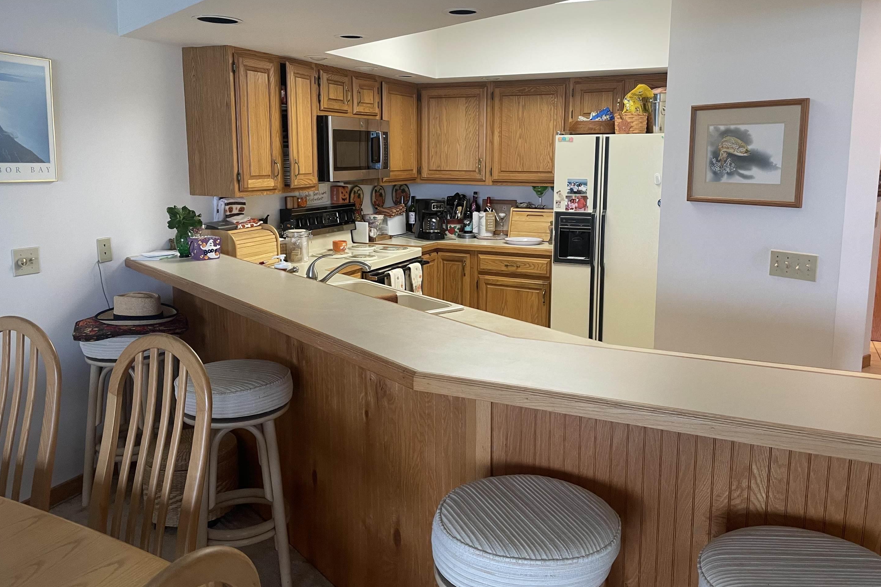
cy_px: 269
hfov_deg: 63.7
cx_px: 446
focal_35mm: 29
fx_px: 710
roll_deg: -0.6
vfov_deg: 44.9
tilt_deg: -8.5
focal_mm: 4.2
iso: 100
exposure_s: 1/60
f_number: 1.6
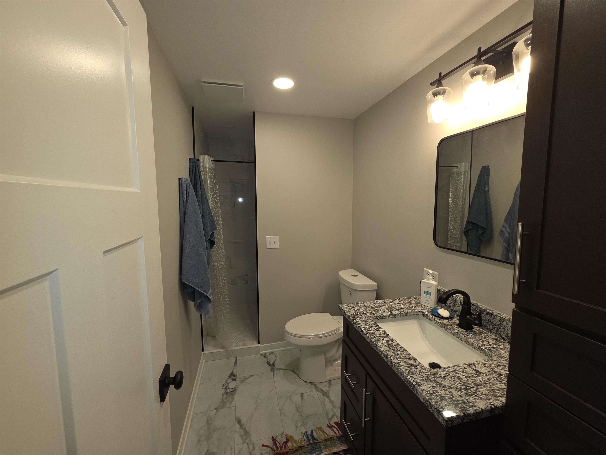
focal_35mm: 13
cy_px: 228
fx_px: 228
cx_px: 303
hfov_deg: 106.2
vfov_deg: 89.9
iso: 64
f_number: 2.2
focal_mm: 2.2
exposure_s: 1/60
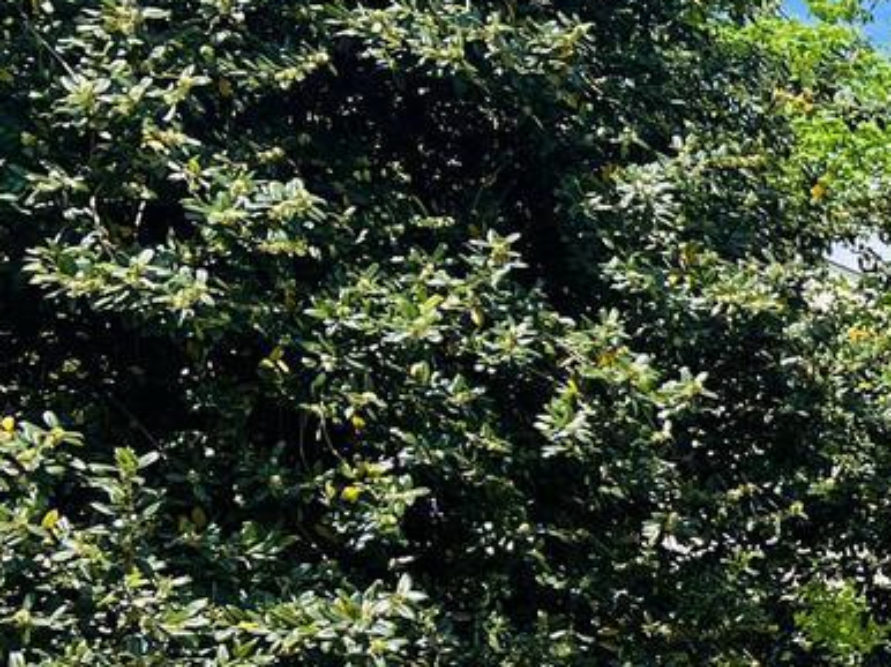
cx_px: 1477
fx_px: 2495
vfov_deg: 14.8
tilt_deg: +8.3
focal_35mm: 97
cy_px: 771
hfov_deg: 17.4
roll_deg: +0.8
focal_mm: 5.7
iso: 50
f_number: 1.5
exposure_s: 1/2915
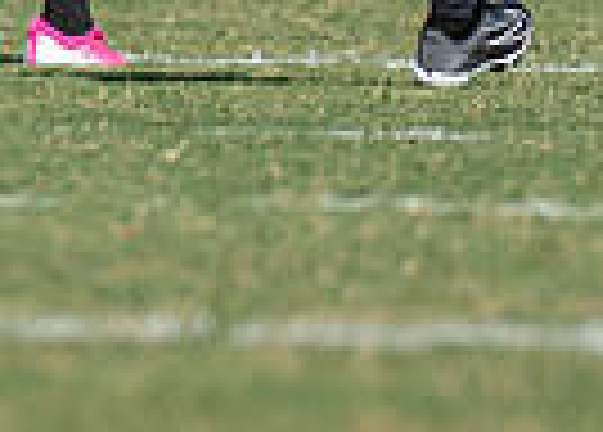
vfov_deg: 0.5
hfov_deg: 0.8
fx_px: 45789
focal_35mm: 2671
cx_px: 166
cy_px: -475
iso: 100
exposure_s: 1/2000
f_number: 2.8
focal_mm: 200
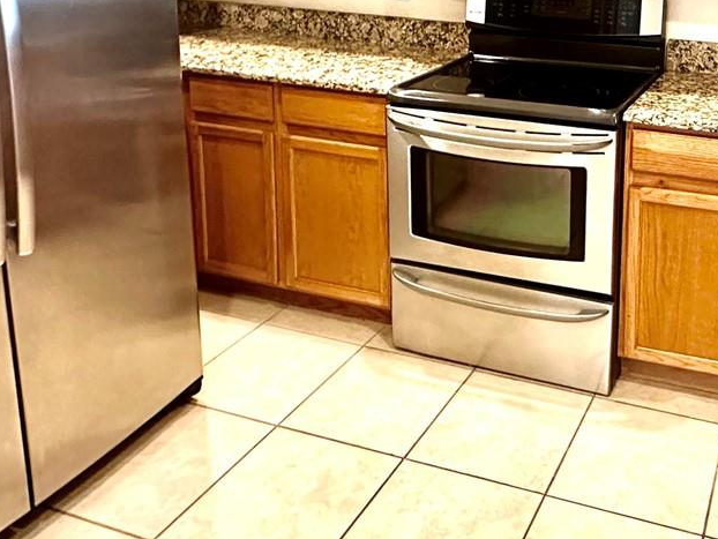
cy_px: 24
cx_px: 623
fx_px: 747
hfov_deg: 47.1
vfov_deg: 36.4
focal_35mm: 36
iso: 640
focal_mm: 2.22
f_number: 2.2
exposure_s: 1/60
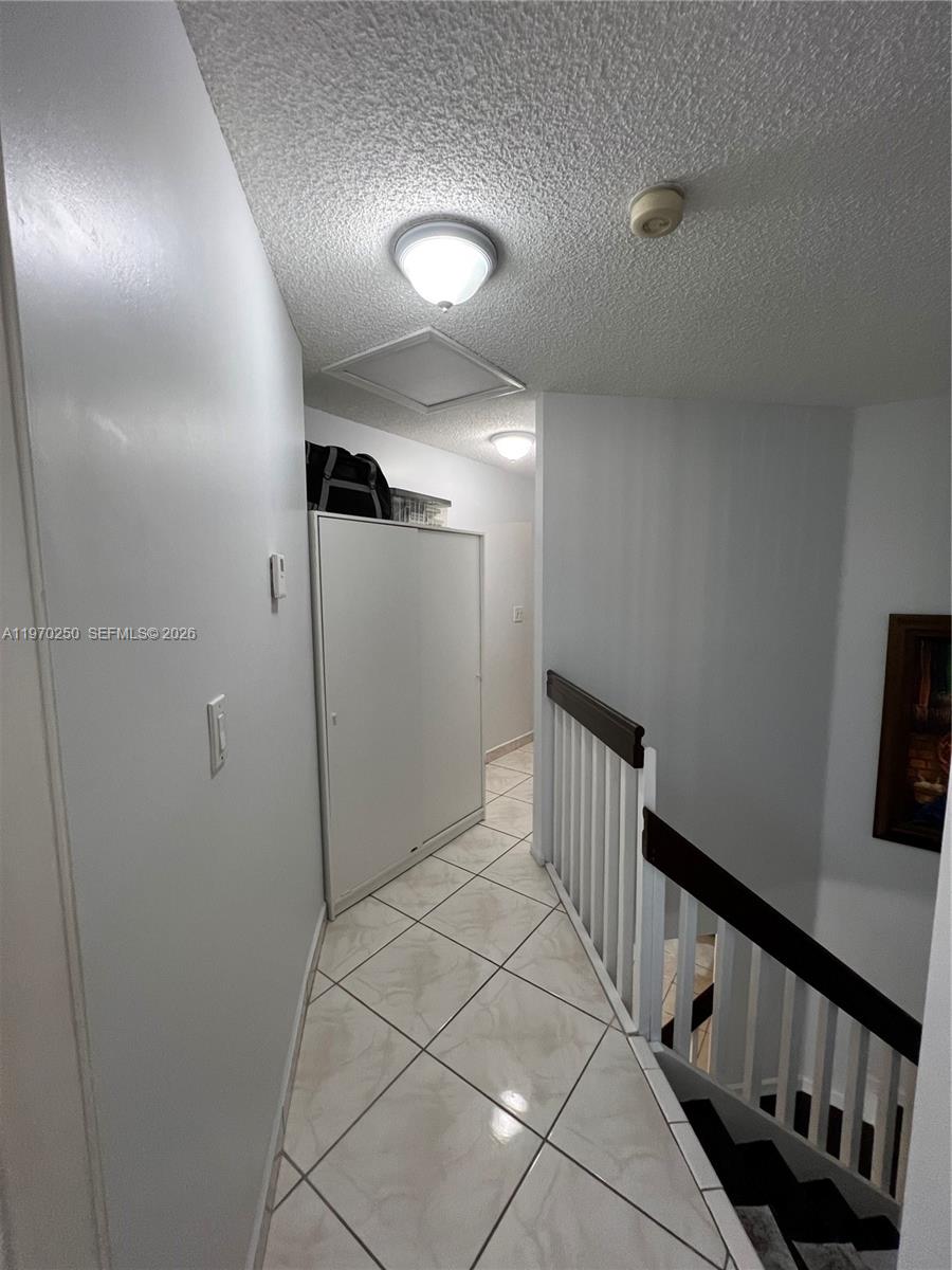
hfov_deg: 89.9
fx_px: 477
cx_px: 476
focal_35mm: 13
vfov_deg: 106.2
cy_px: 635
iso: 160
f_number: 1.8
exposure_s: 1/60
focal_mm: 1.57
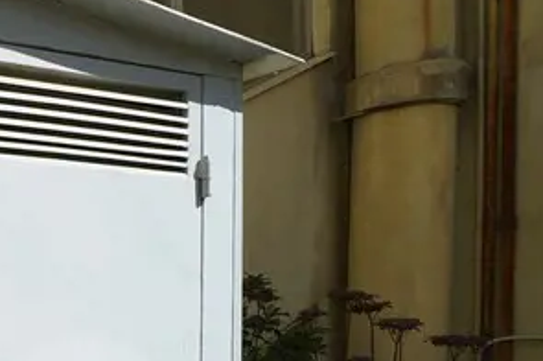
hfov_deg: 23.6
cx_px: -405
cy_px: 359
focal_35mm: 44
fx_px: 663
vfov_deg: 28.6
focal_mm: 12
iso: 100
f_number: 8
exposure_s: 1/200
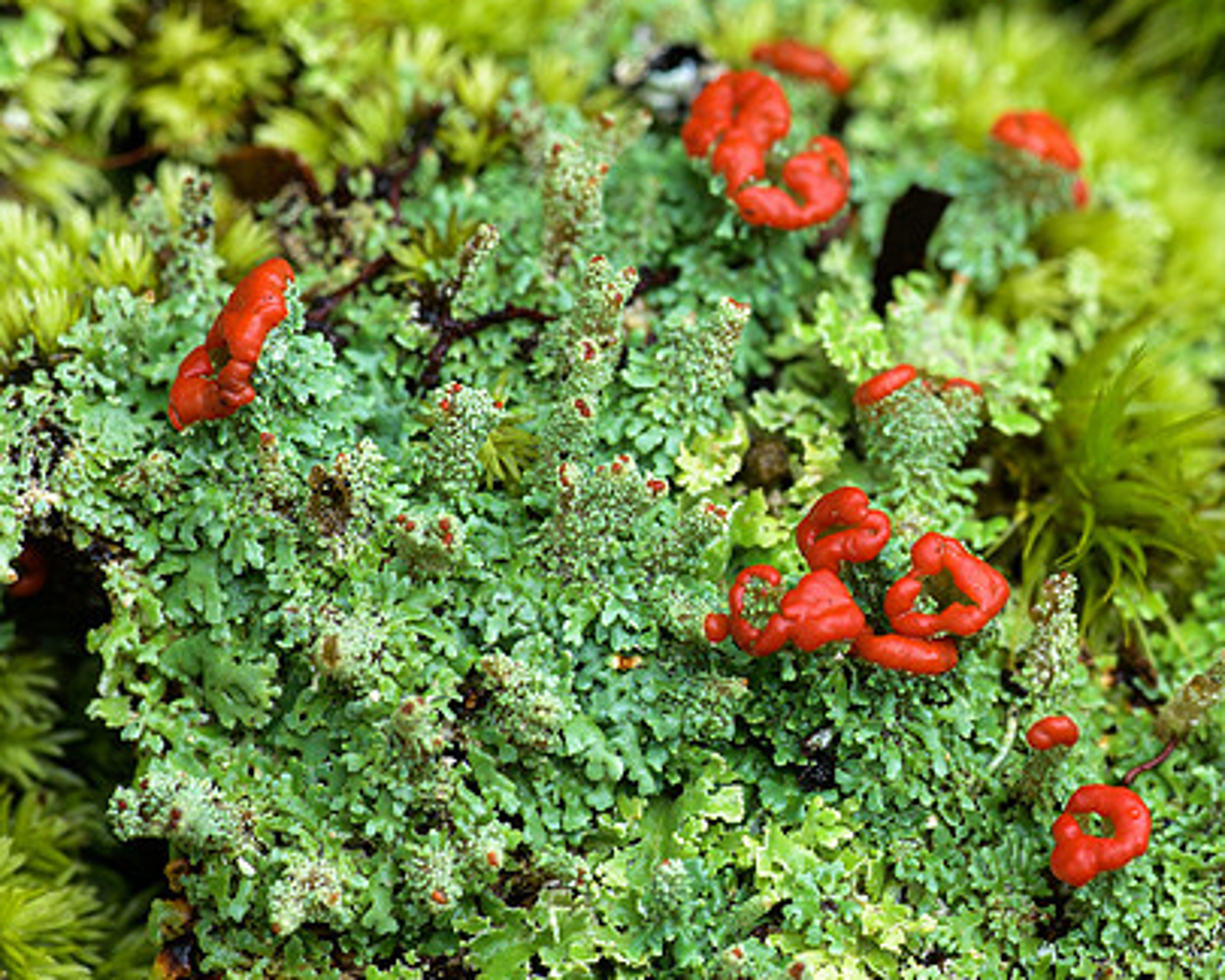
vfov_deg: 6.4
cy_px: 564
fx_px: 8774
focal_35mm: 242
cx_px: 702
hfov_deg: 8.0
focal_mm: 180
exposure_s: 1/10
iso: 100
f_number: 11
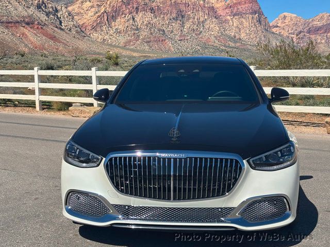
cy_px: 124
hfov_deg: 36.8
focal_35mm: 52
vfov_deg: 28.0
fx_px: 496
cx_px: 165
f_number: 1.6
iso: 40
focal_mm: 5.96
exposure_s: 1/3534
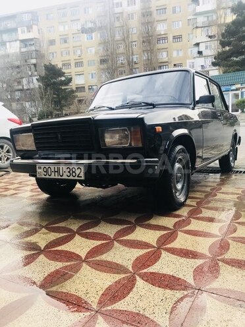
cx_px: 122
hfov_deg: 49.7
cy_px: 164
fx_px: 264
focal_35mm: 28
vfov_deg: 63.4
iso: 20
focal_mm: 3.99
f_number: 1.8
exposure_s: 1/147
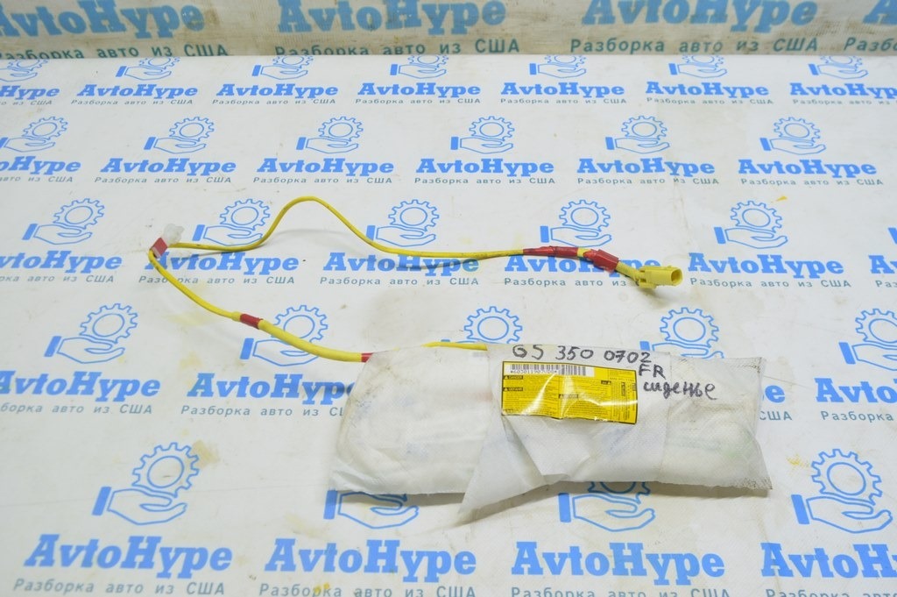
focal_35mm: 30
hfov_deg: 62.0
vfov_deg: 43.5
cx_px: 448
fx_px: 747
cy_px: 298
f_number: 5.6
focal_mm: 20
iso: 400
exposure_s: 1/20
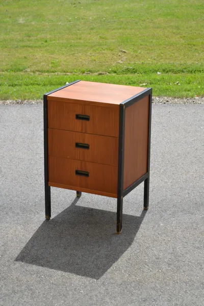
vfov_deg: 24.6
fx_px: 701
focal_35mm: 82
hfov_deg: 16.6
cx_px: 102
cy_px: 153
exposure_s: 1/200
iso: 100
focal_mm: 55
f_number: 7.1
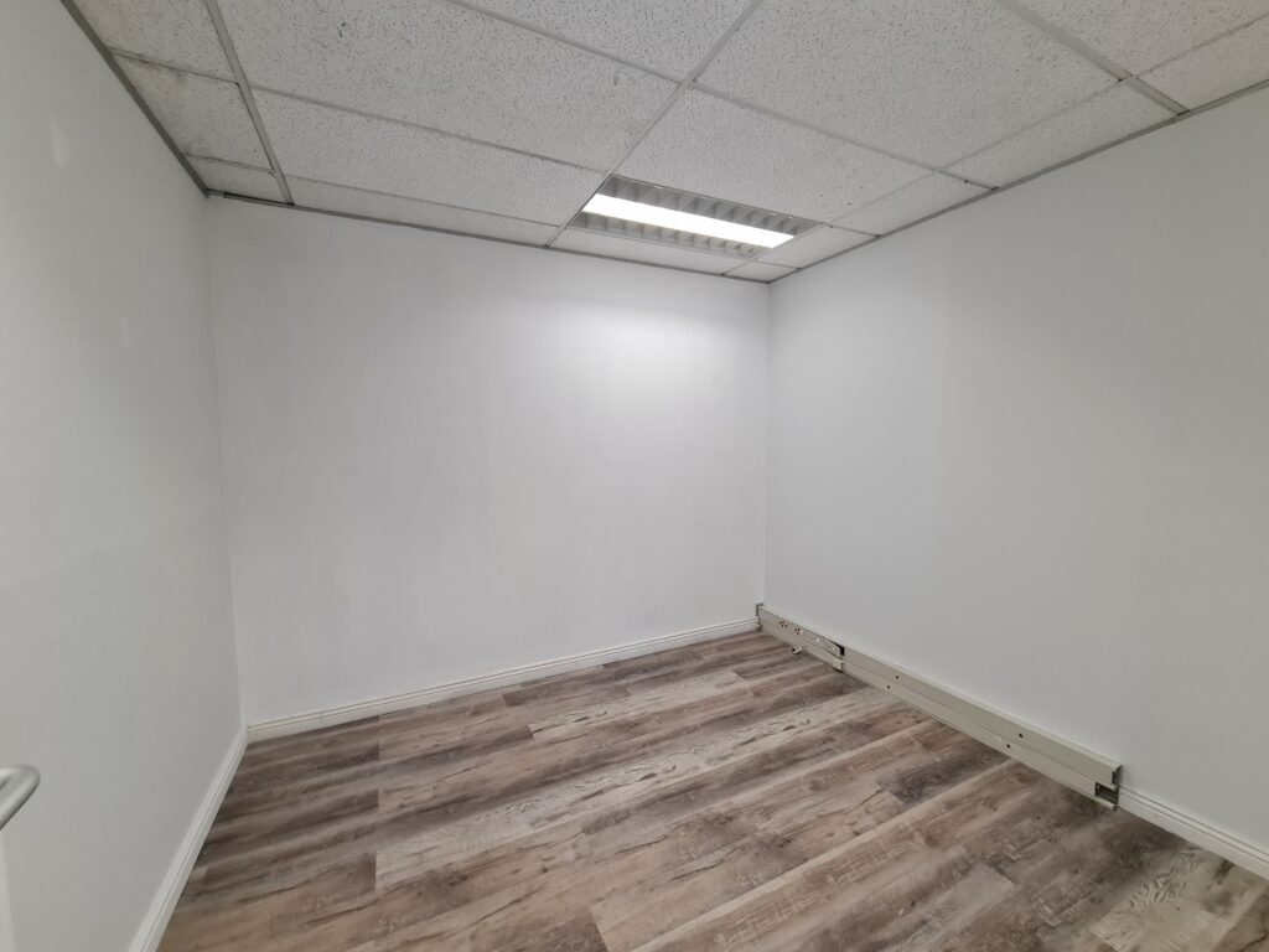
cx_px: 634
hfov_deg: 106.2
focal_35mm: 13
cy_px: 476
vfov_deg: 89.9
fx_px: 477
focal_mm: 2.2
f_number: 2.2
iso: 250
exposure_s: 1/50
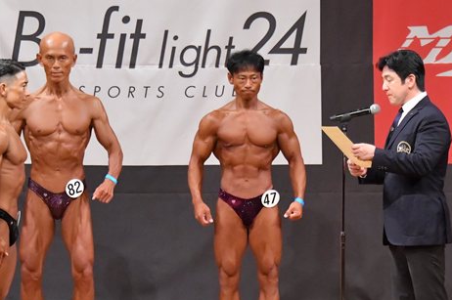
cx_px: 206
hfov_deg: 6.1
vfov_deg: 4.0
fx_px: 4252
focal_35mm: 339
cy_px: 236
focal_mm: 135
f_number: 5.6
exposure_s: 1/400
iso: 9000
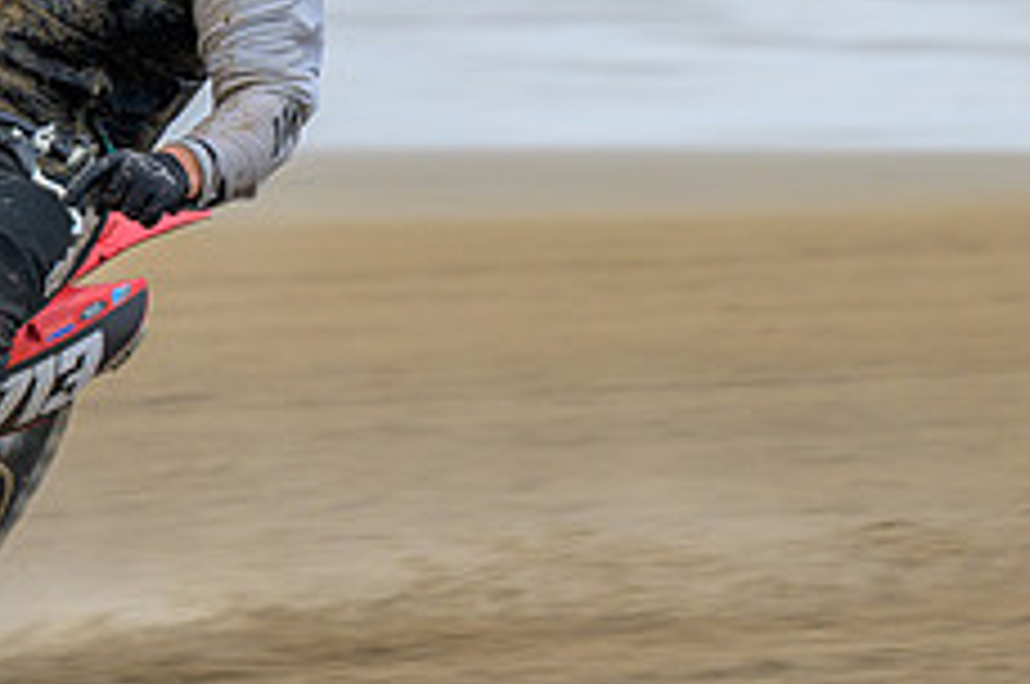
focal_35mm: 643
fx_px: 18371
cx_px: -21
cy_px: -6
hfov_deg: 3.2
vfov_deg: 2.1
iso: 160
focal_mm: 150
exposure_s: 1/320
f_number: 4
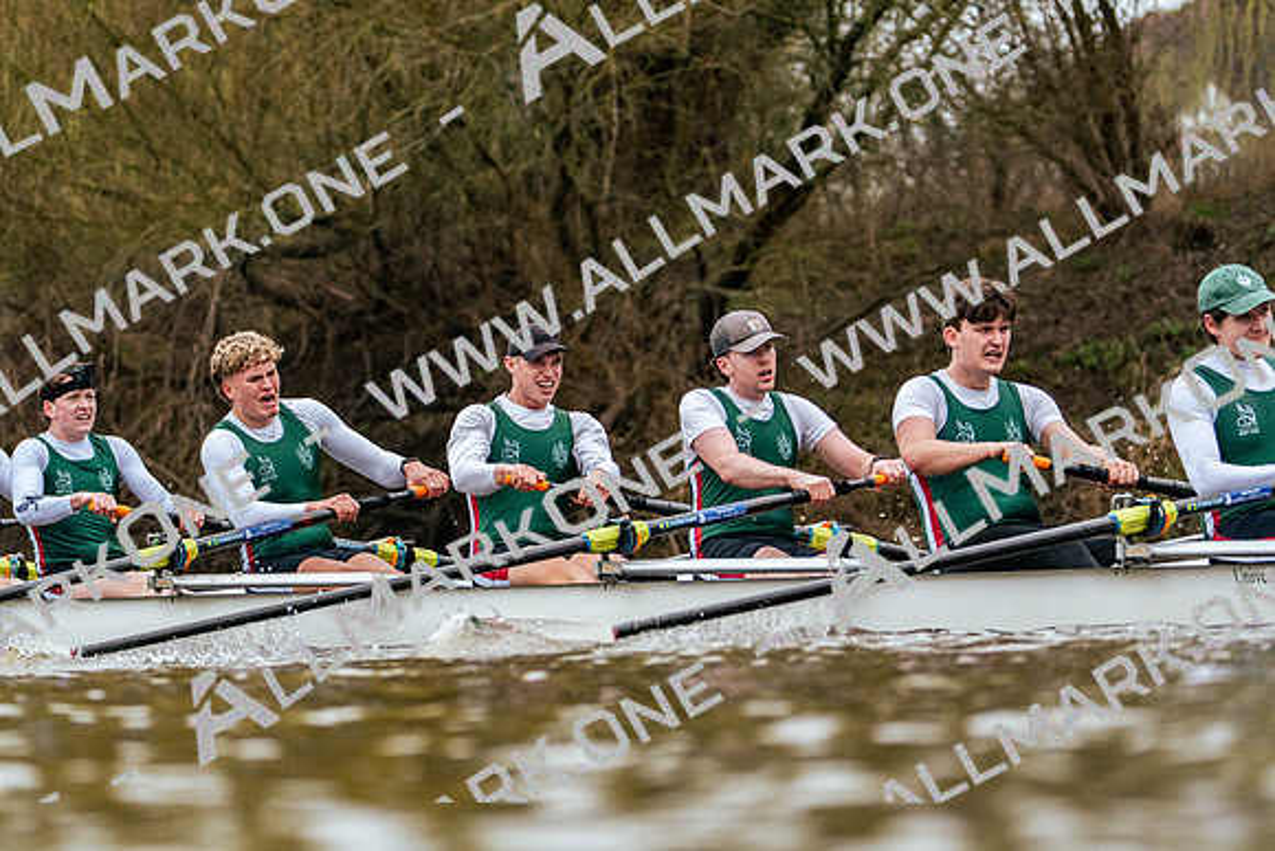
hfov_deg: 7.4
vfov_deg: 5.0
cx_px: 638
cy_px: 426
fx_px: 9812
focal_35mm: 277
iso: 3200
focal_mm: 277
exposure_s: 1/2000
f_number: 6.3
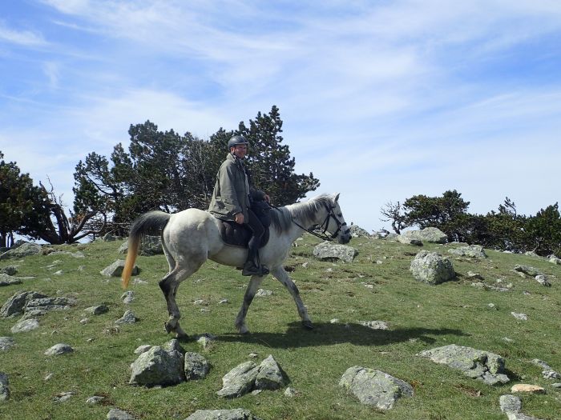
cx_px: 280
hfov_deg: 49.0
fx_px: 616
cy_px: 210
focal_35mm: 38
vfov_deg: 37.7
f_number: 3.5
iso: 100
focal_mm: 6.86
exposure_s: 1/1000
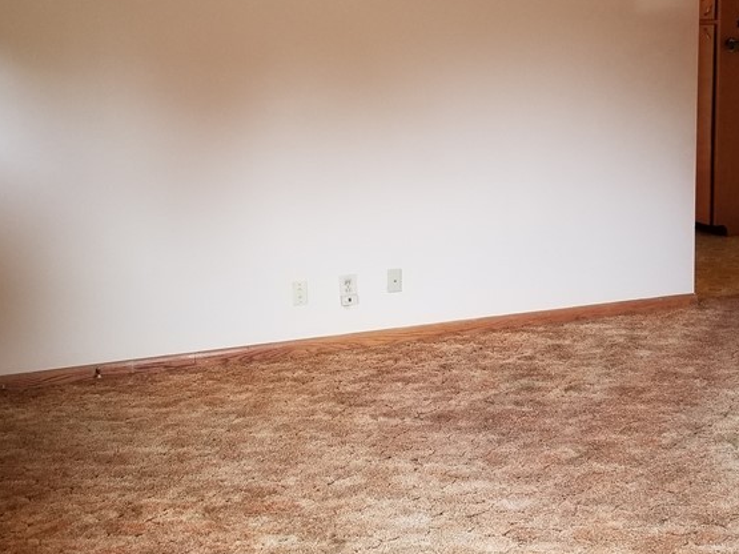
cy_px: 204
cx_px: 402
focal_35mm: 48
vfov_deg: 30.1
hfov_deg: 39.6
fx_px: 1025
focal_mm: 4.25
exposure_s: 1/60
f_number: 1.7
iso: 125
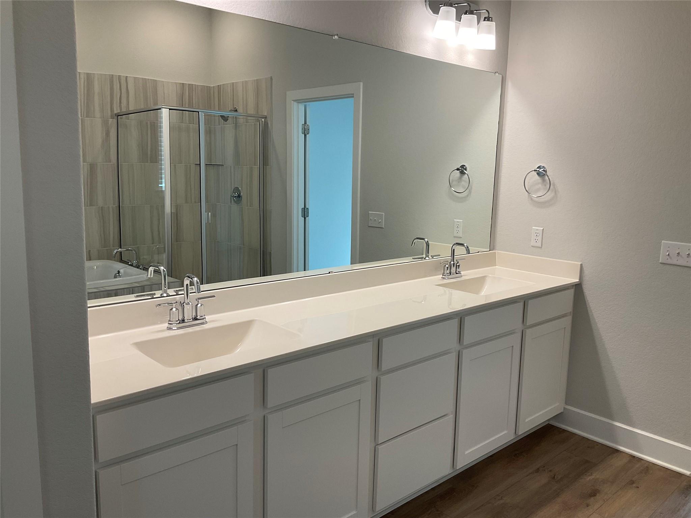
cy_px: 259
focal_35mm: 29
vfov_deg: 48.2
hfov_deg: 61.7
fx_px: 579
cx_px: 346
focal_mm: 3
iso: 50
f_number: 1.8
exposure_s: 1/120
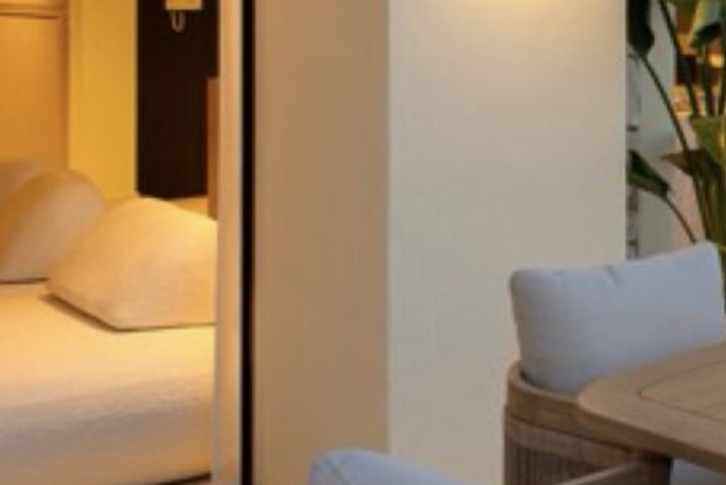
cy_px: 6
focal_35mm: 67
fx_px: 1353
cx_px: 1254
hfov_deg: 21.5
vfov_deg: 19.8
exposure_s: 1/4
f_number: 8
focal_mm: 14.9
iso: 200
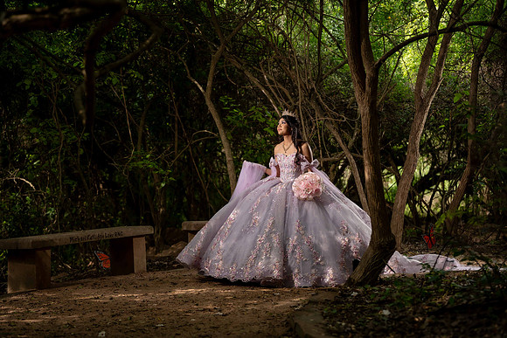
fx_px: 944
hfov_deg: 30.1
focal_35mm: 67
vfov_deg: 20.3
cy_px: 169
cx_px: 254
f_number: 2.5
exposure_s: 1/800
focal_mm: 67
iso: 160
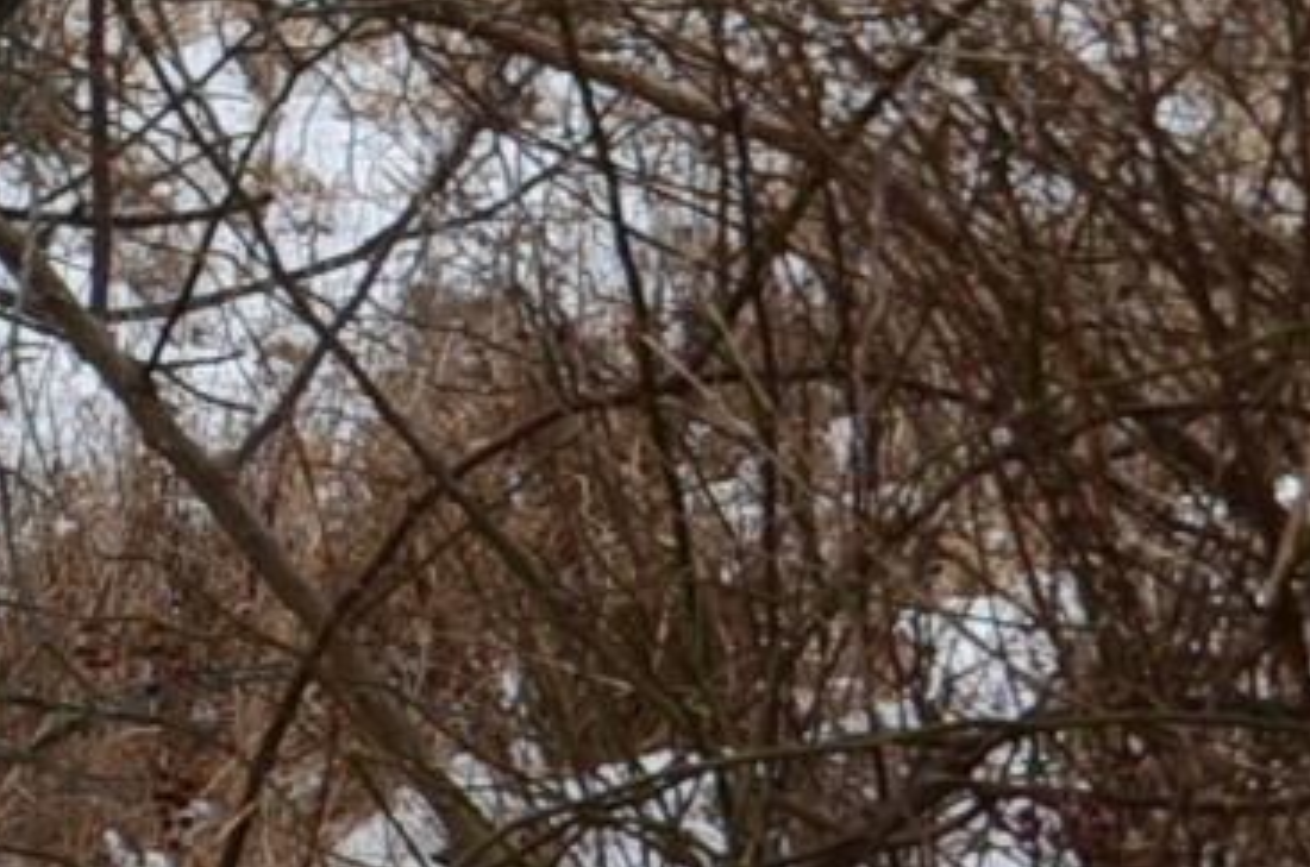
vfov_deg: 5.7
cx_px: -2620
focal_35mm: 242
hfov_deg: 7.5
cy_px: 360
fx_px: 8787
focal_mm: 24
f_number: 8
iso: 100
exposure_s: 1/250
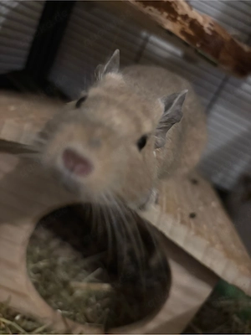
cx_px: 126
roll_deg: -27.7
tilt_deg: -20.9
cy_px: 168
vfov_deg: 67.3
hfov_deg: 53.1
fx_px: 251
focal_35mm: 26
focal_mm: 5.96
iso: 800
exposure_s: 1/30
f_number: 1.6
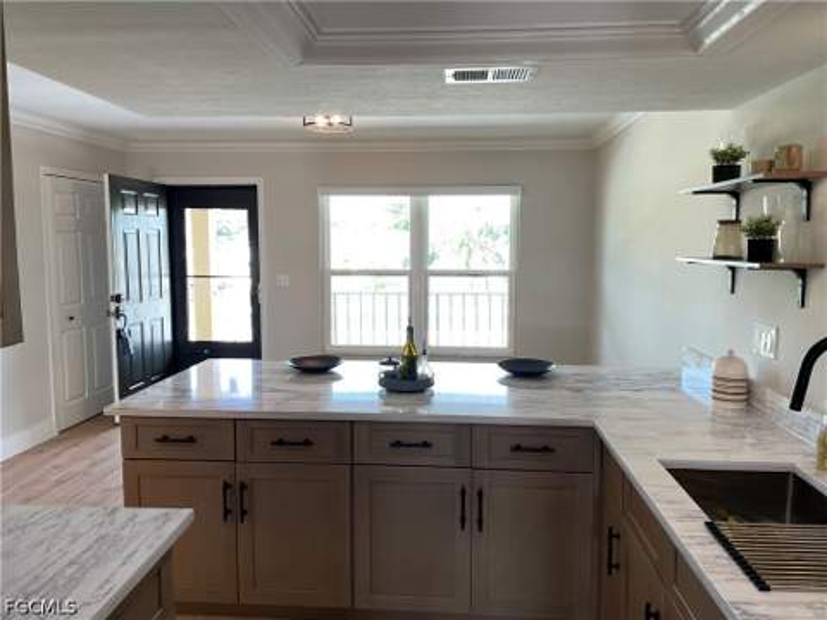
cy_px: 310
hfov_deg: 67.3
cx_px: 414
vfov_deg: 53.1
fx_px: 621
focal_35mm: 26
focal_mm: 4.2
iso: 50
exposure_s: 1/120
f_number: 1.6
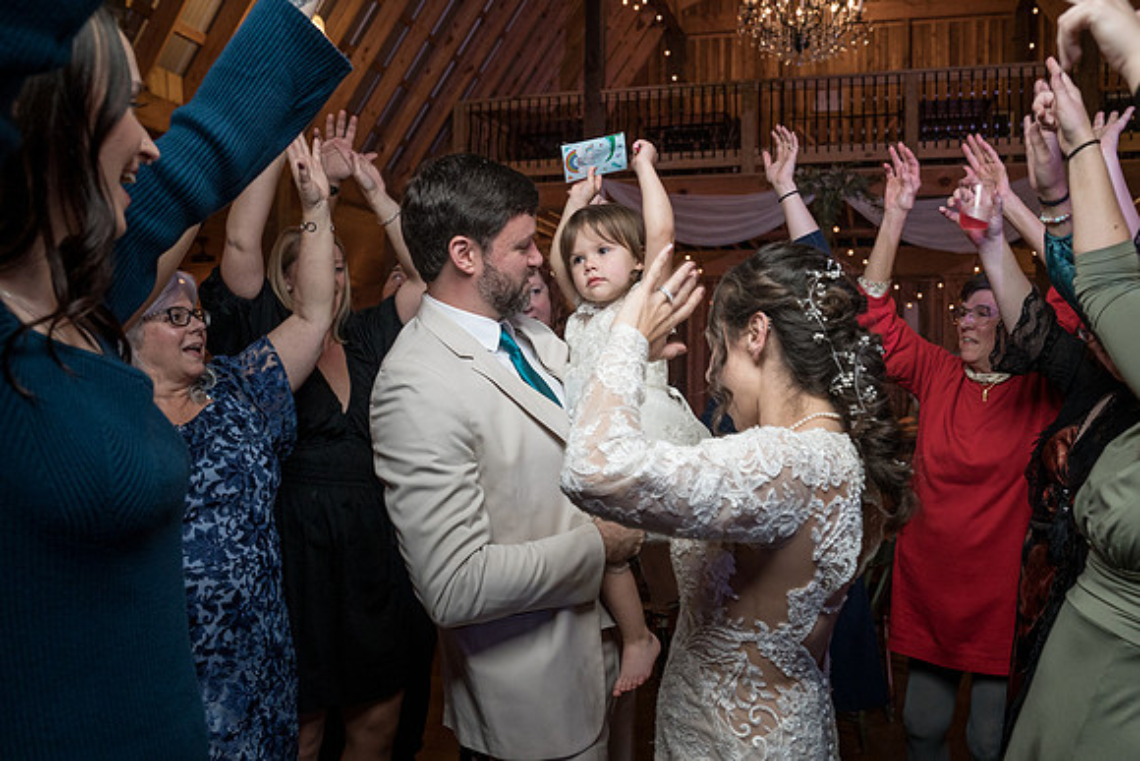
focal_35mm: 28
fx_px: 887
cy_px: 437
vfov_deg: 46.3
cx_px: 655
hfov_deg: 65.1
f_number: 4
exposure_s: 1/100
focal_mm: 24
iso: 2000
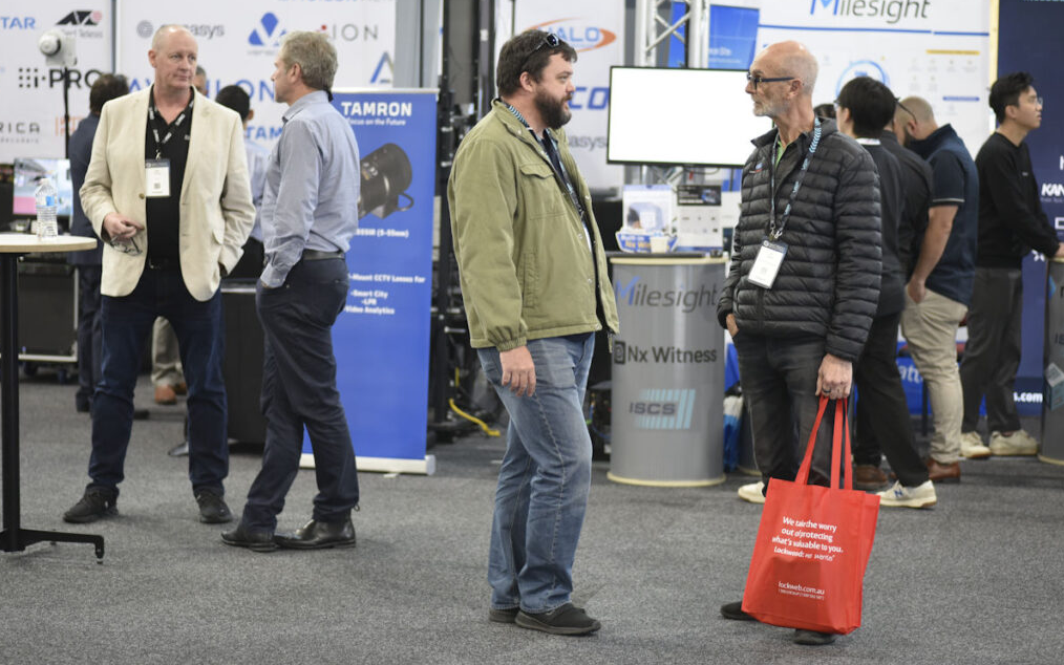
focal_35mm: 103
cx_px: 530
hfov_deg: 20.2
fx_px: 2987
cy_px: 310
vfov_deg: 12.7
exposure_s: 1/125
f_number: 2.8
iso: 1400
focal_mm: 100
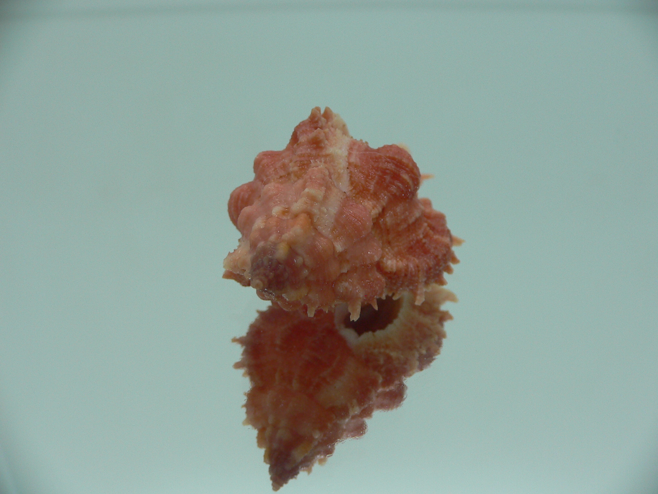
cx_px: 329
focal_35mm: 35
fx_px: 665
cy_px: 247
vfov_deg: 40.7
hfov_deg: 52.6
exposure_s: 1/60
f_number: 2.8
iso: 80
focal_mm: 4.6
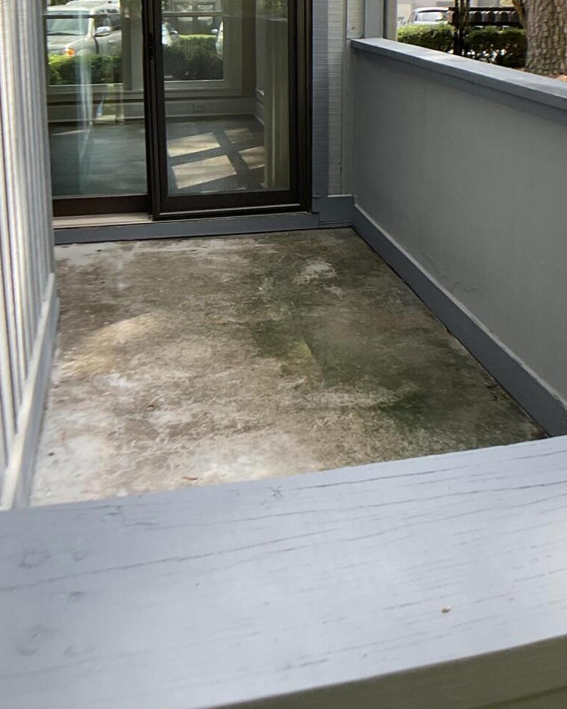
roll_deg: +0.4
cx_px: 310
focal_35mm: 59
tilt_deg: -8.3
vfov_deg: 31.1
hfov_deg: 25.8
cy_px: 133
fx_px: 1238
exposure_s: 1/120
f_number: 1.8
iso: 20
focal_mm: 3
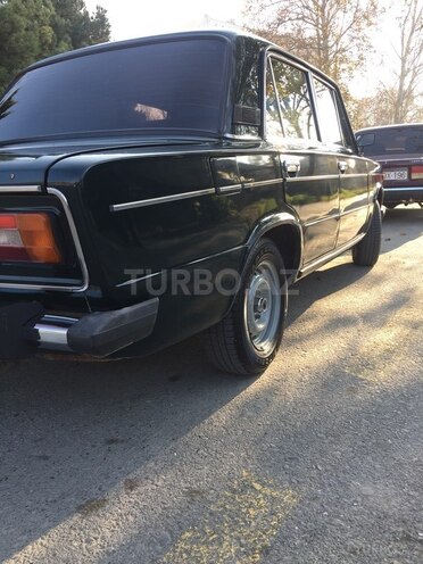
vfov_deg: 61.7
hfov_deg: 48.2
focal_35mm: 29
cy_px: 282
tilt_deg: -12.6
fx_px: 472
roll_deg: +1.4
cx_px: 212
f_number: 2.2
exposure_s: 1/244
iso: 32
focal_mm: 4.15
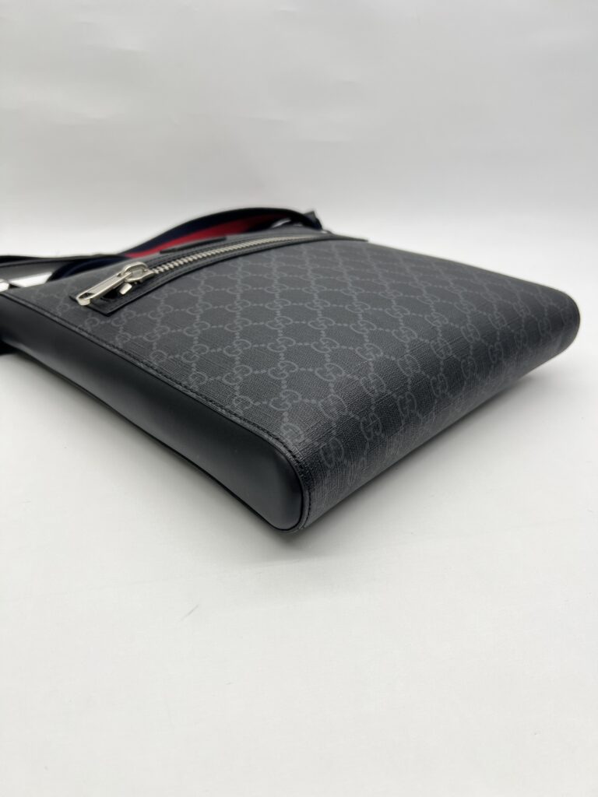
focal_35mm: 26
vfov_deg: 67.3
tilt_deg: -28.5
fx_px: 599
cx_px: 299
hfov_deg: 53.1
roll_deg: -2.8
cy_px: 398
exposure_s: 1/118
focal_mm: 5.7
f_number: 1.5
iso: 32
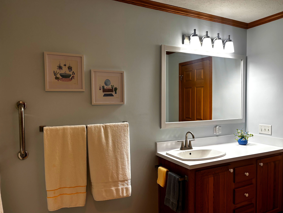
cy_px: 107
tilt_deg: -2.5
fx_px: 221
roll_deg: +0.7
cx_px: 141
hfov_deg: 65.3
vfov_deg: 51.4
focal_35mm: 27
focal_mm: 5.96
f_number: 1.6
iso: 100
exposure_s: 1/120
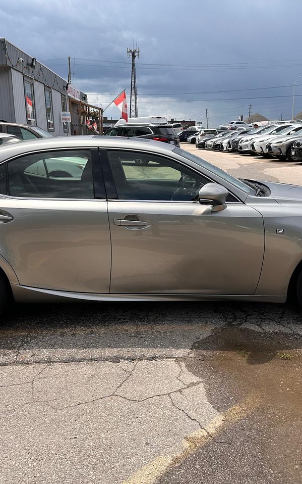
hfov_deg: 37.3
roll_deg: +0.9
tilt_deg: -12.7
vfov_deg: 56.7
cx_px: 145
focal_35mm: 34
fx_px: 448
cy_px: 242
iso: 80
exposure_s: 1/3597
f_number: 1.78
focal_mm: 6.86
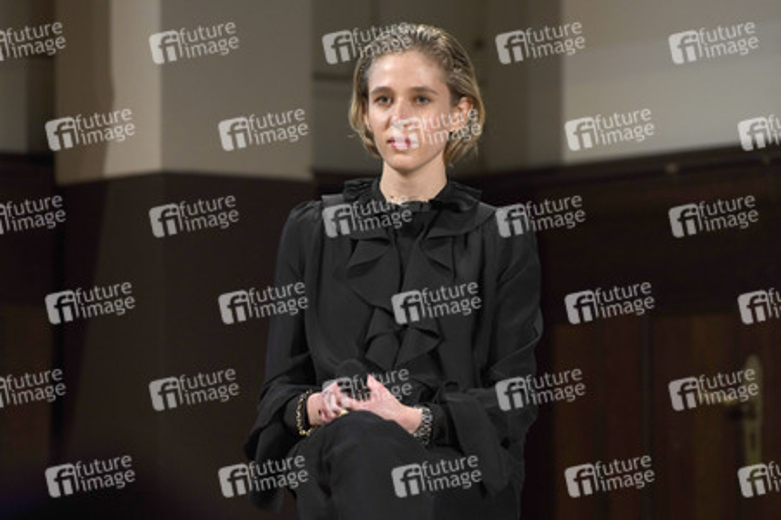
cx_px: 390
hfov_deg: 10.3
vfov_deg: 6.9
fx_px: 4336
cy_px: 260
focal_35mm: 200
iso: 1000
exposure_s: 1/320
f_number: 3.2
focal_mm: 200
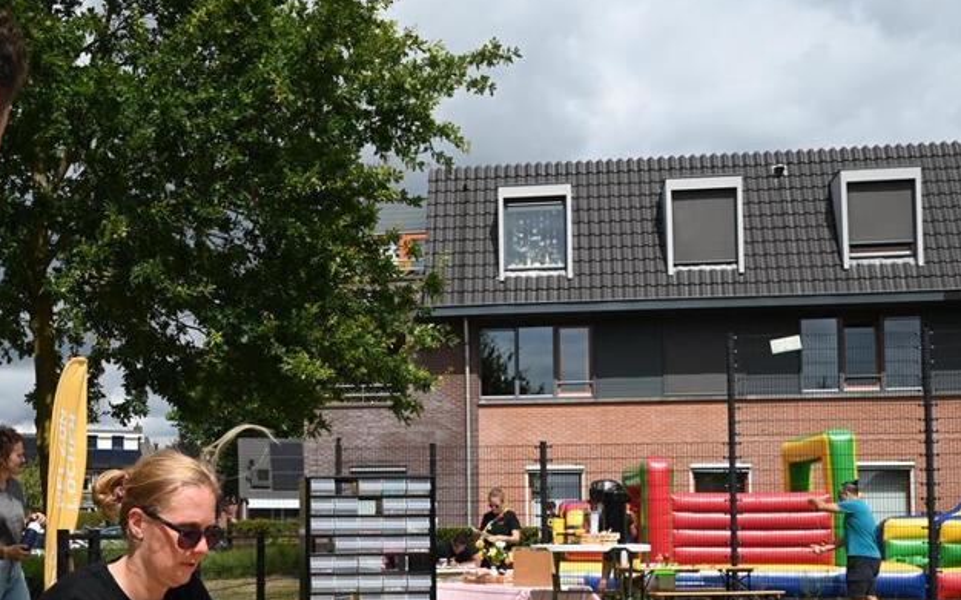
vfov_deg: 25.4
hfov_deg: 39.7
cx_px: 307
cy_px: 470
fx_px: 1309
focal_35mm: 50
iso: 640
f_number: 14
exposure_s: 1/640
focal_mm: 31
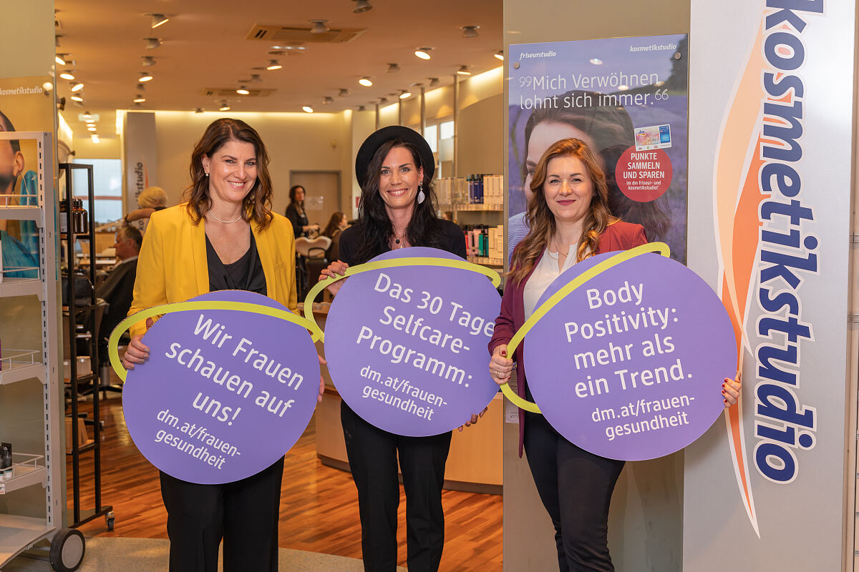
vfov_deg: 28.1
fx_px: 1145
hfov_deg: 41.1
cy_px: 286
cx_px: 430
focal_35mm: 48
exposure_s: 1/80
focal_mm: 48
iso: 400
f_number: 5.6
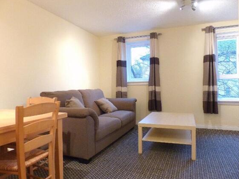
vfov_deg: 53.0
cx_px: 117
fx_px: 179
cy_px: 91
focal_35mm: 26
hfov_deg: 67.3
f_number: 2.8
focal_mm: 4.5
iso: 400
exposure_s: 1/25
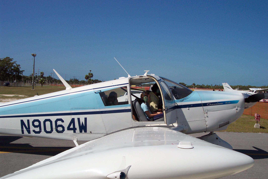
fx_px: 283
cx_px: 134
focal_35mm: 38
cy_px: 90
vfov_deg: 35.1
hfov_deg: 50.7
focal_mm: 8
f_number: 4.8
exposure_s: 1/1000
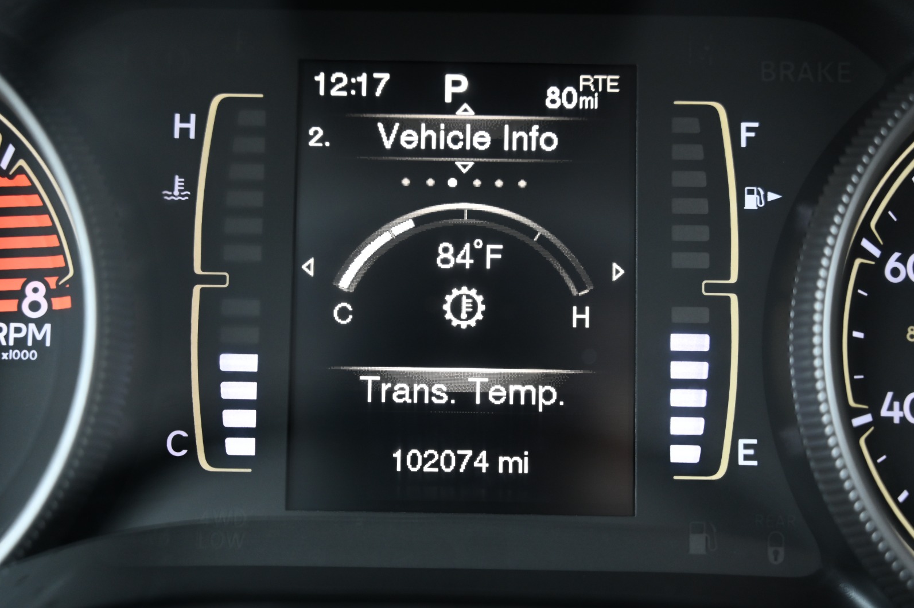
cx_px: 461
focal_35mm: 53
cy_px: 299
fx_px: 1345
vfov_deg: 25.5
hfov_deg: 37.5
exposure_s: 1/125
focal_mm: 52
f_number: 4
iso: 1400
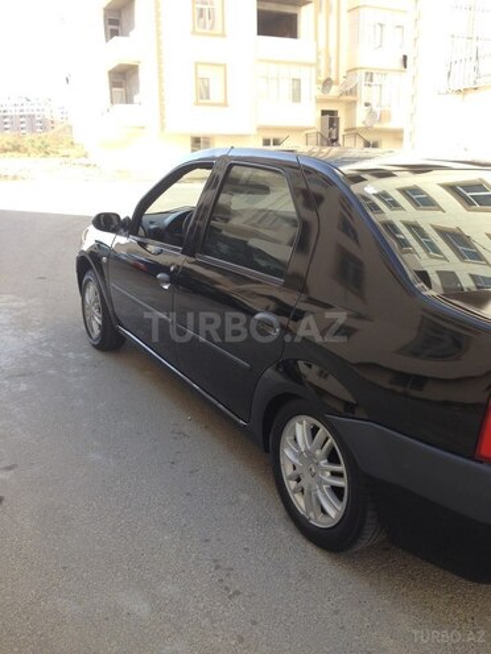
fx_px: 624
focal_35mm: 33
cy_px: 327
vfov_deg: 55.4
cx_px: 246
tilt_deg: -8.6
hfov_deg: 42.9
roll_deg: +0.2
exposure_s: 1/301
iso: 50
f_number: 2.4
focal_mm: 4.12
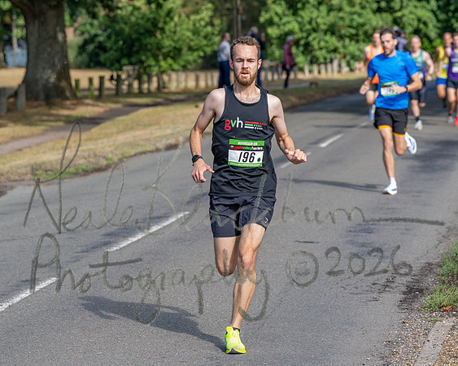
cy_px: 183
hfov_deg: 11.7
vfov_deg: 9.3
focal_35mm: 166
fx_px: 2244
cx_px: 229
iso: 400
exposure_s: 1/1600
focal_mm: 98
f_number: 4
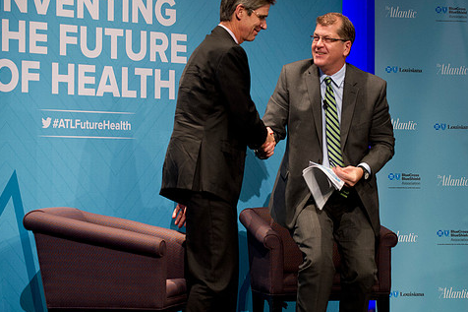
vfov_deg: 10.7
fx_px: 1663
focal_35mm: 128
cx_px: 263
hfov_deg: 16.0
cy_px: 153
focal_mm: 105
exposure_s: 1/160
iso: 2500
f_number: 3.5
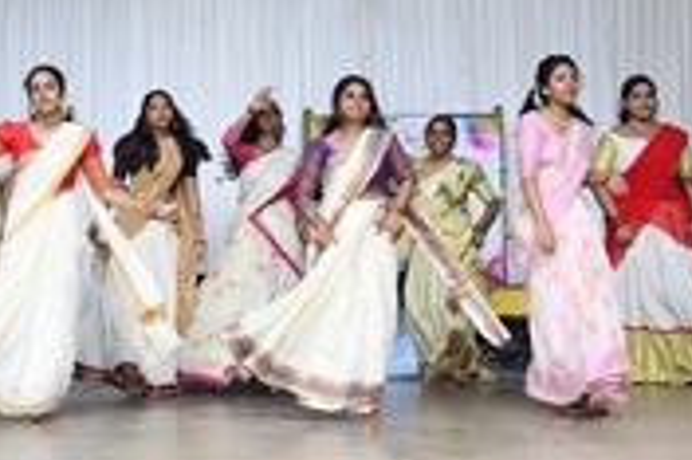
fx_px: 1638
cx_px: 334
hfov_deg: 23.9
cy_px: 41
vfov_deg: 15.8
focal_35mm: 85
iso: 640
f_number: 4.5
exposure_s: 1/320
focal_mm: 33.5
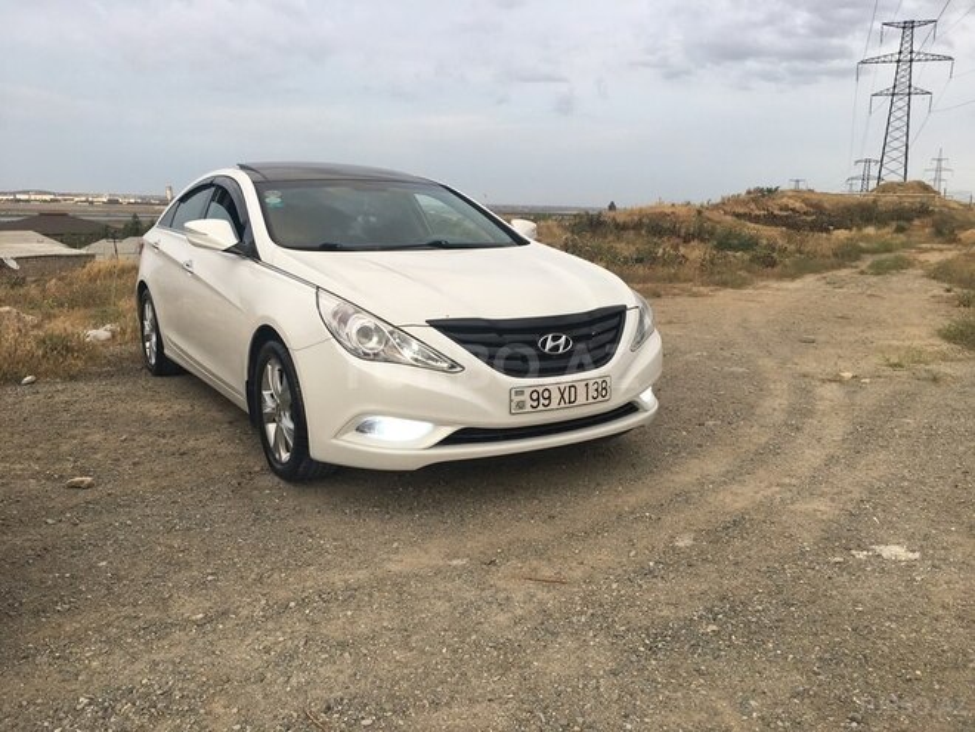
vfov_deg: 48.2
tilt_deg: -11.9
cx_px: 488
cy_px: 366
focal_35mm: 29
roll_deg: -2.7
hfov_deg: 61.7
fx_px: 817
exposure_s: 1/331
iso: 25
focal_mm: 4.15
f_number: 2.2
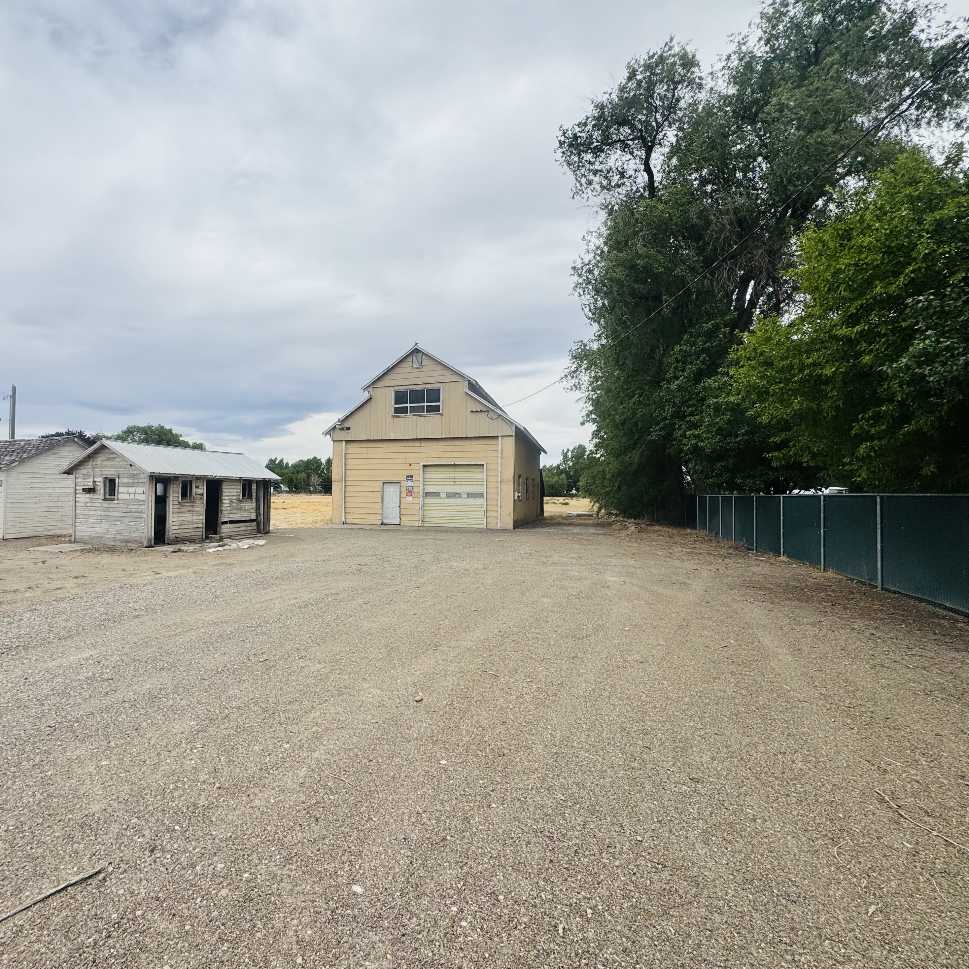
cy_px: 480
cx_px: 368
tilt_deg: +0.5
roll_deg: -0.8
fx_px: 538
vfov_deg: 84.0
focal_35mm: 17
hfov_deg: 82.5
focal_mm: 2.22
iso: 50
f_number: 2.2
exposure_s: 1/2985
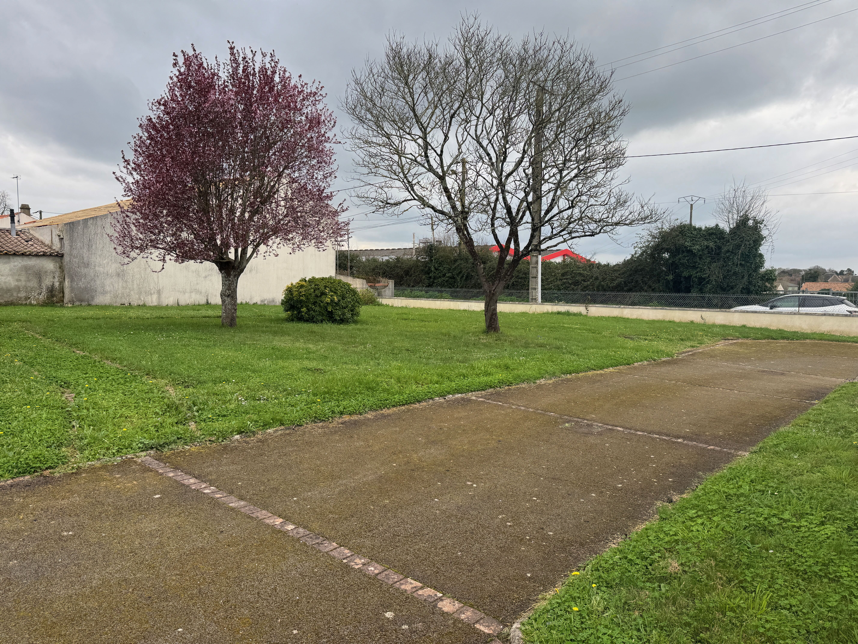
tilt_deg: -3.2
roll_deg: +0.3
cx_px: 429
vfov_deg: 56.8
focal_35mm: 24
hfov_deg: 71.6
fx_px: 595
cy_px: 322
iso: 80
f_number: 1.78
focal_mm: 6.76
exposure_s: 1/1059
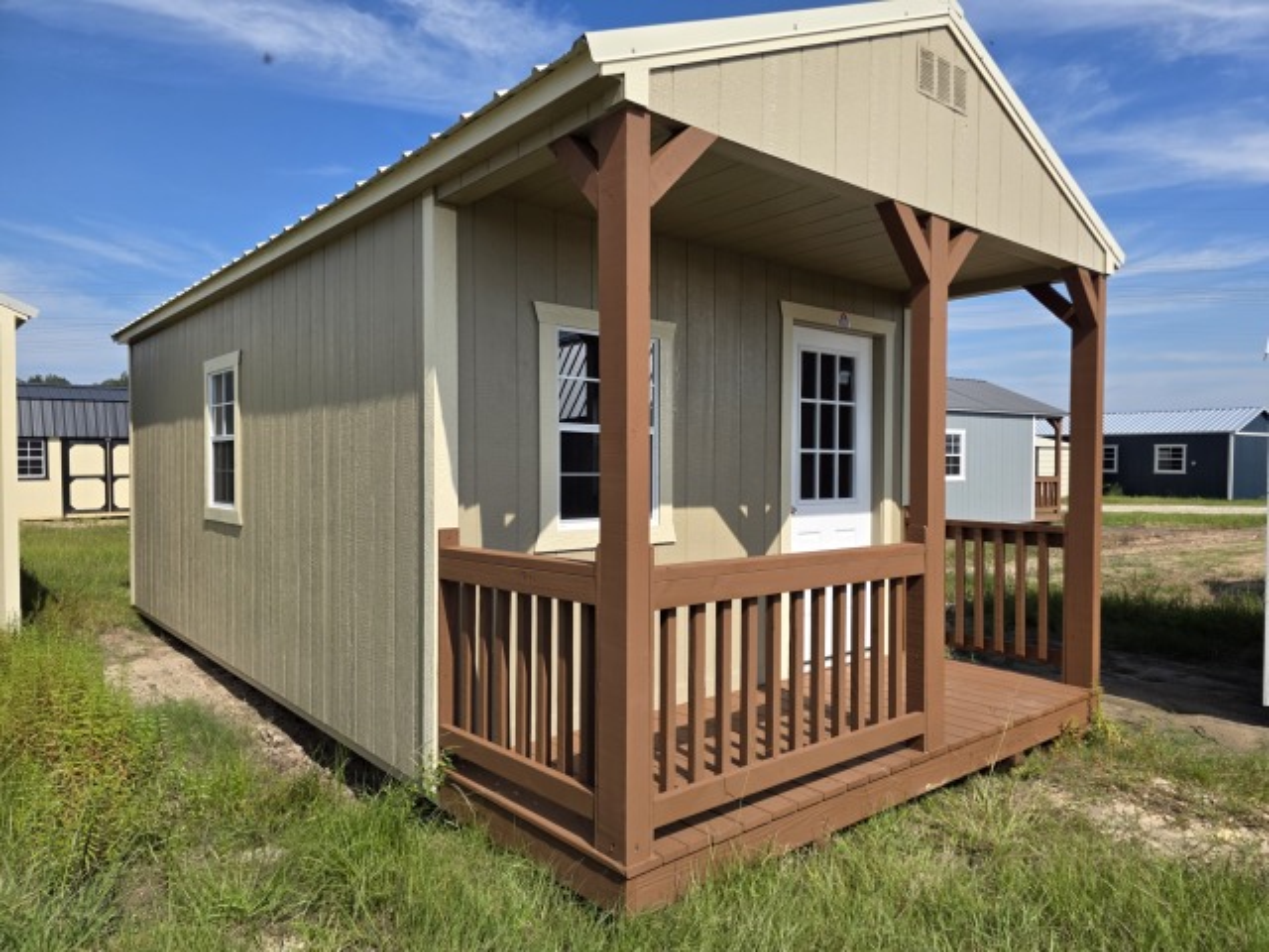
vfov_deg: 58.9
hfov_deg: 73.9
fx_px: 843
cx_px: 634
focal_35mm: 23
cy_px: 476
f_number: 1.7
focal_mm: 6.3
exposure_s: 1/5778
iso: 80
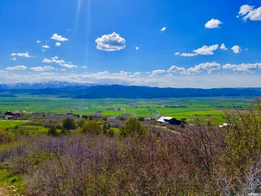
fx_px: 196
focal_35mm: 26
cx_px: 130
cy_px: 98
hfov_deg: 67.3
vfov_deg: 53.1
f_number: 1.7
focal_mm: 4.2
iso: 50
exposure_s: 1/6016
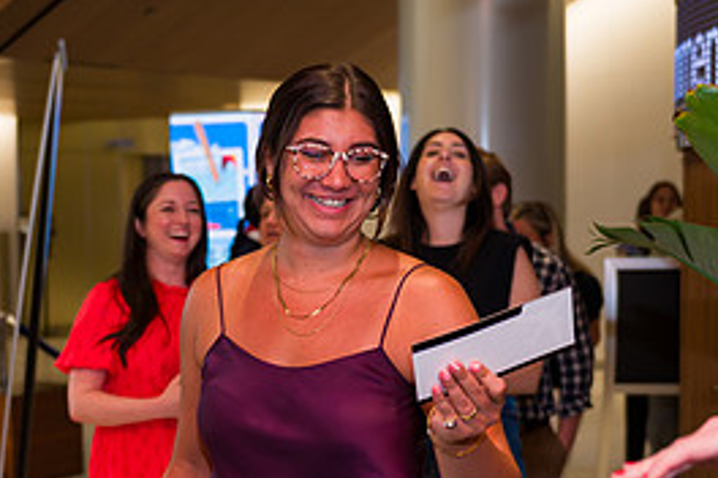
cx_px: 332
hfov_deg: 25.7
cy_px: 367
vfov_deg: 17.2
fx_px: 1575
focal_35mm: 79
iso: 200
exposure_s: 1/200
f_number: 3.2
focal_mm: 36
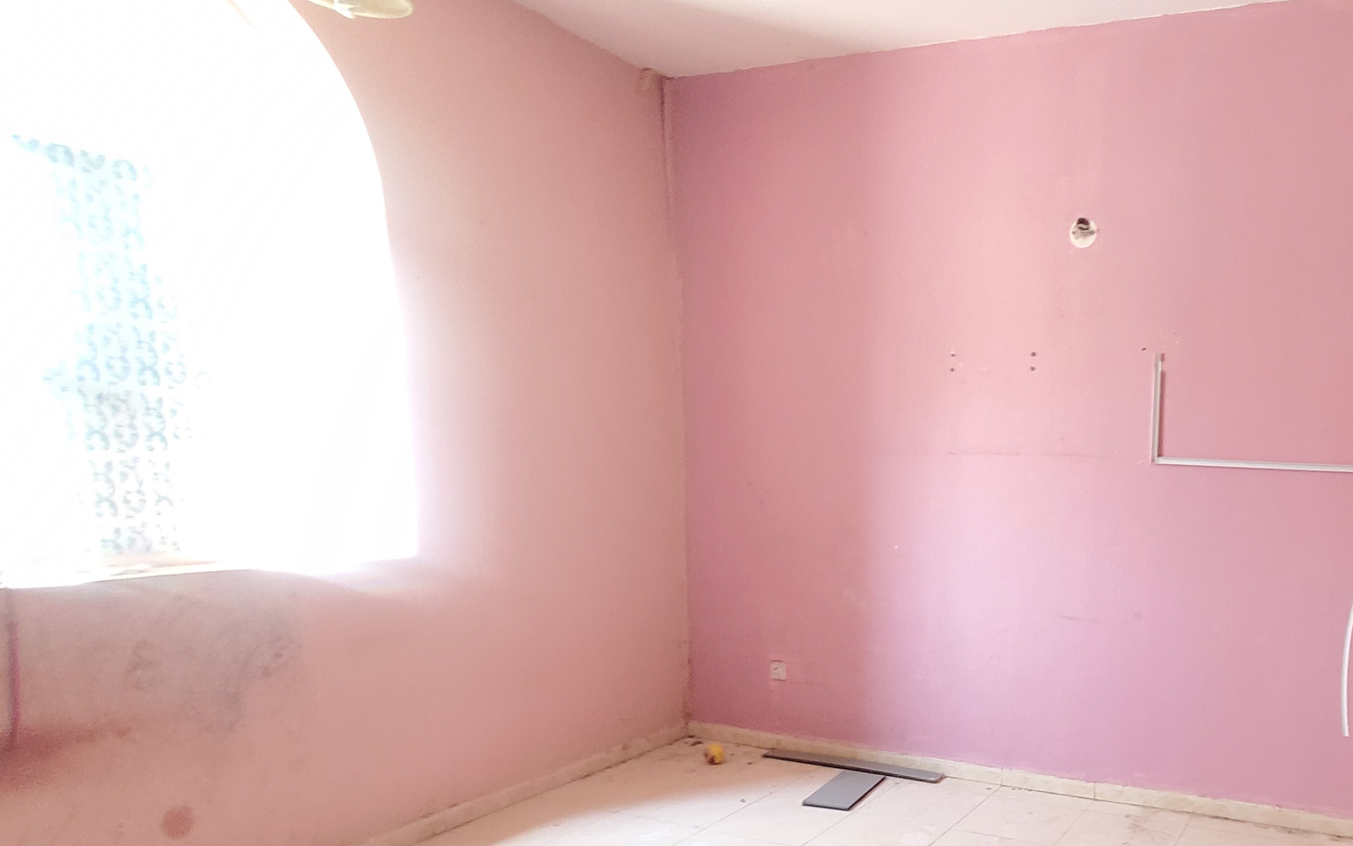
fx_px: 959
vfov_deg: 45.3
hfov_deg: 66.7
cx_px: 990
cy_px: 670
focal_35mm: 26
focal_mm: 1.8
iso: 500
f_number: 2.2
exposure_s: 1/33
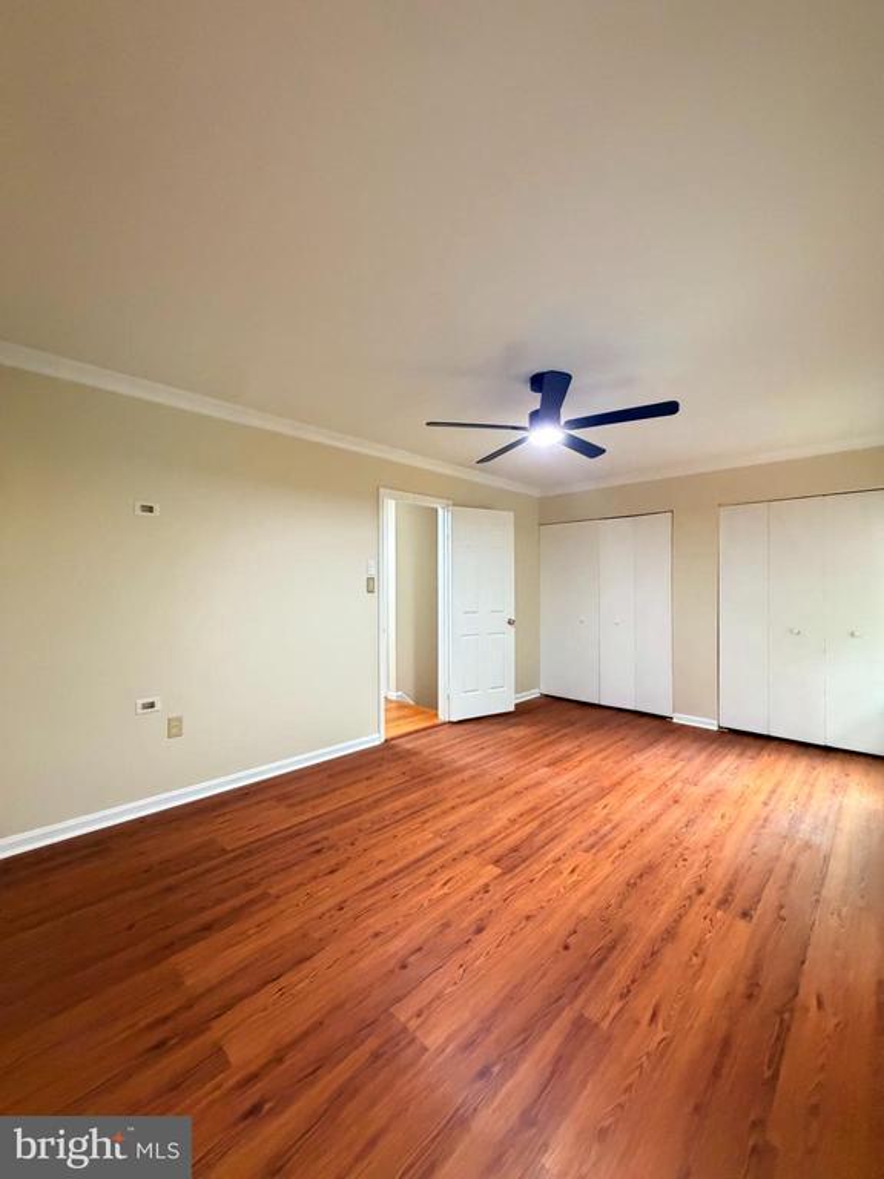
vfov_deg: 102.1
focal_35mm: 14
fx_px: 477
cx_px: 442
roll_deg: -0.1
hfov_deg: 85.7
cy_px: 590
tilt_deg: +1.5
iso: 800
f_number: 2.2
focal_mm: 2.22
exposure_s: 1/59
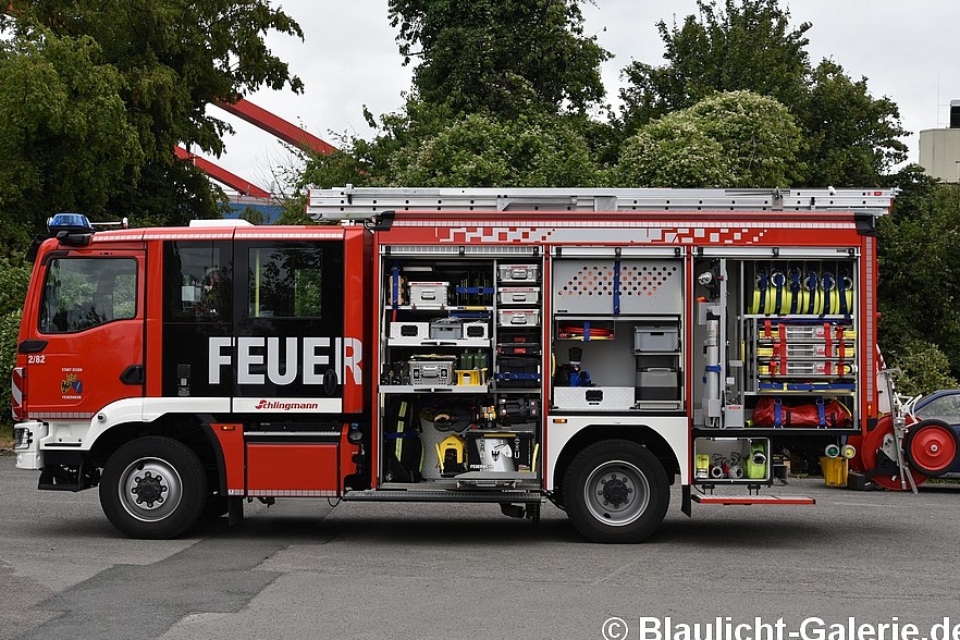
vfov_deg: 27.5
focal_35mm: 49
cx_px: 483
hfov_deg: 40.3
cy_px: 320
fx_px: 1307
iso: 200
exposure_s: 1/320
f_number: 9
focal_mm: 48
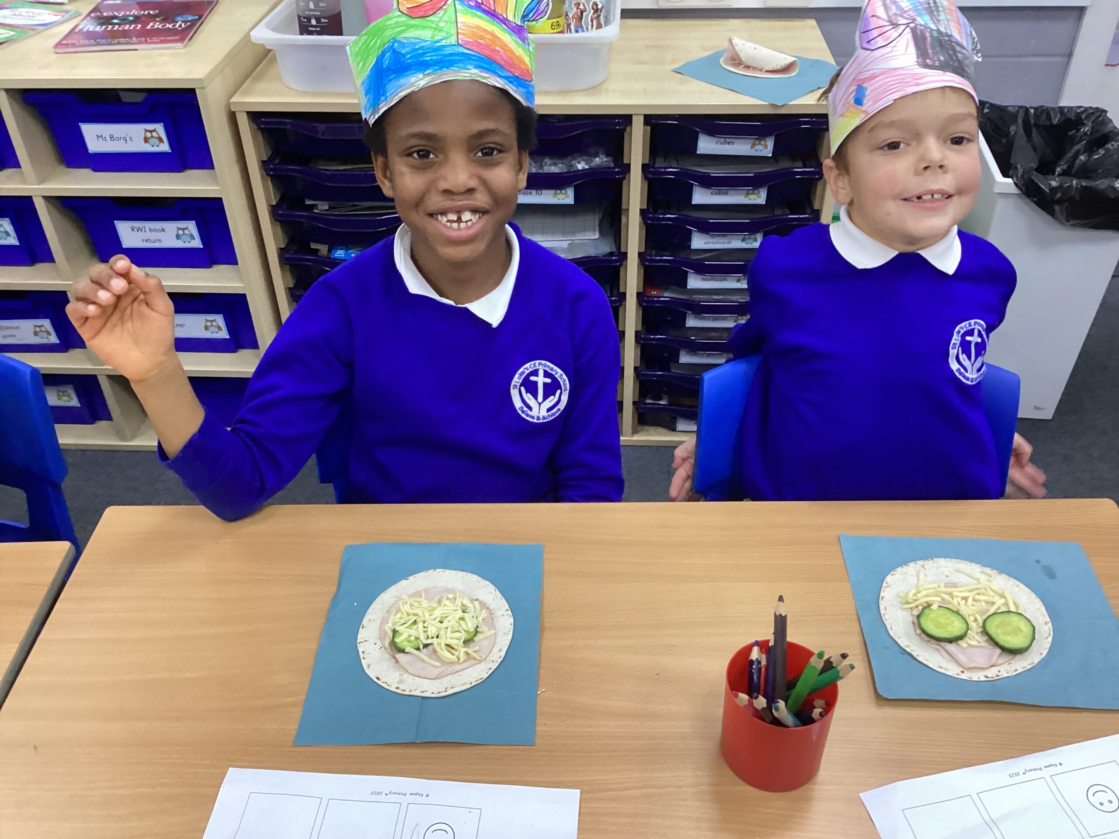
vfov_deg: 45.4
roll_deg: -2.9
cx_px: 560
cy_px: 420
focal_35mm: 31
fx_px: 1002
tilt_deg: -37.2
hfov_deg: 58.4
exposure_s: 1/60
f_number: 2.4
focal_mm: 3.3
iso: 320
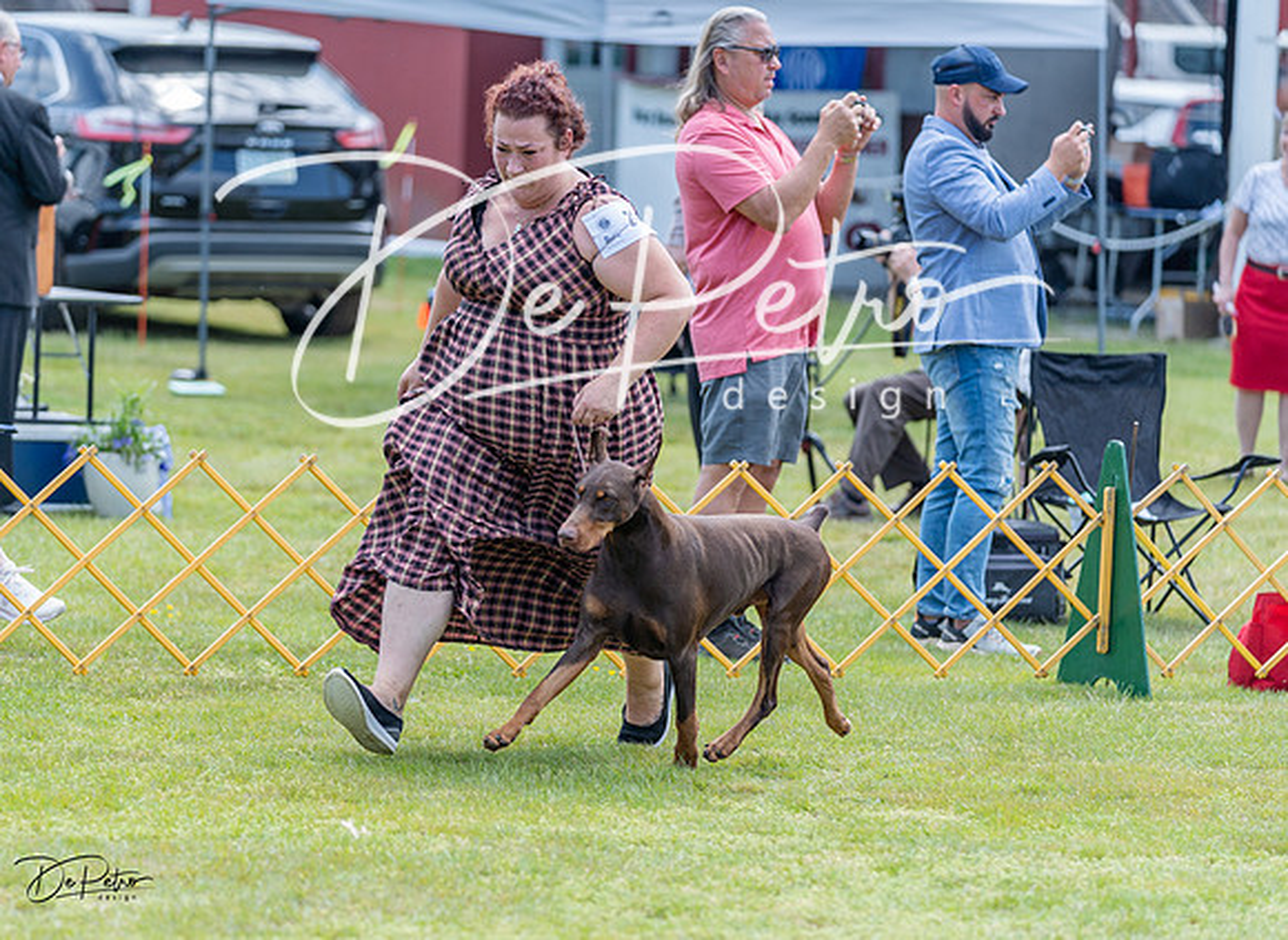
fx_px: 7227
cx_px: 550
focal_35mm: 196
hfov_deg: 10.2
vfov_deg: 7.4
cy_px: 398
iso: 100
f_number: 2.8
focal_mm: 143
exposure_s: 1/800
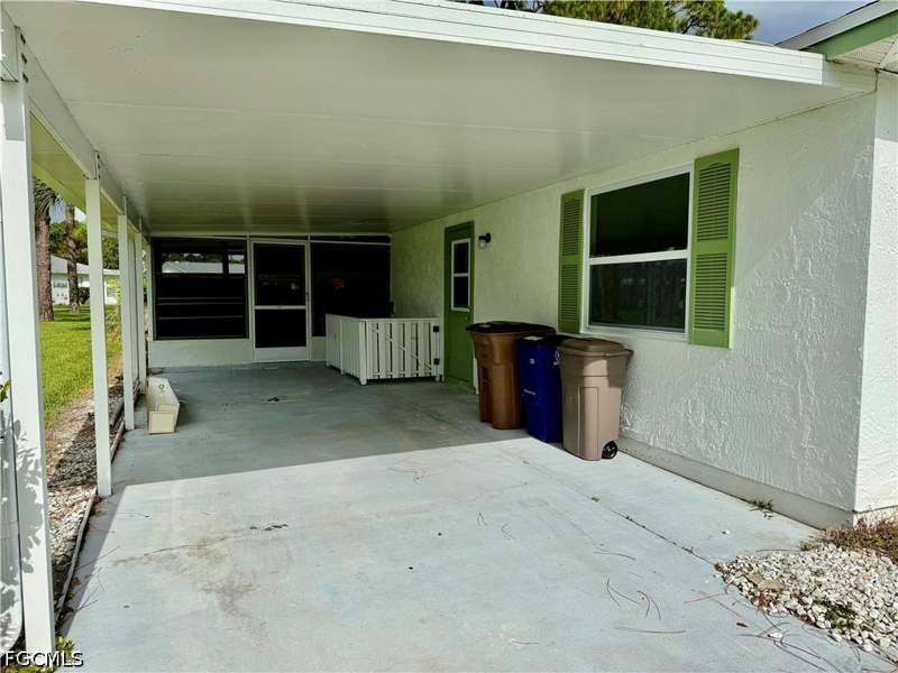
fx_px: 623
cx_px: 449
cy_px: 336
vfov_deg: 56.8
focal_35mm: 24
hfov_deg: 71.6
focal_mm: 6.76
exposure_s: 1/10309
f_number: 1.78
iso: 80
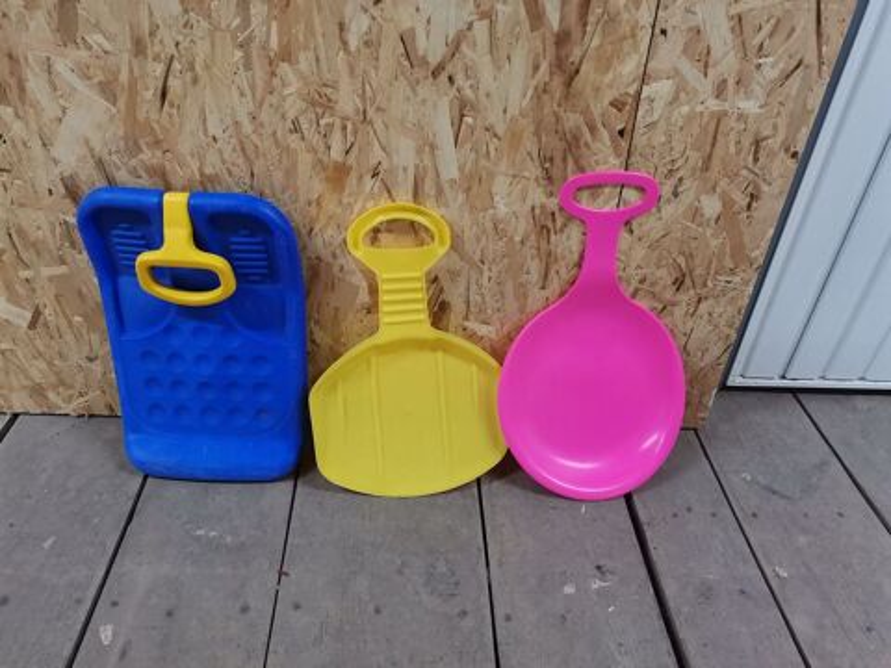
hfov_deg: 67.3
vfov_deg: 53.1
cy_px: 334
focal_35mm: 26
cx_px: 446
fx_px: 669
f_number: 1.8
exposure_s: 1/100
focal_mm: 4.75
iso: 320
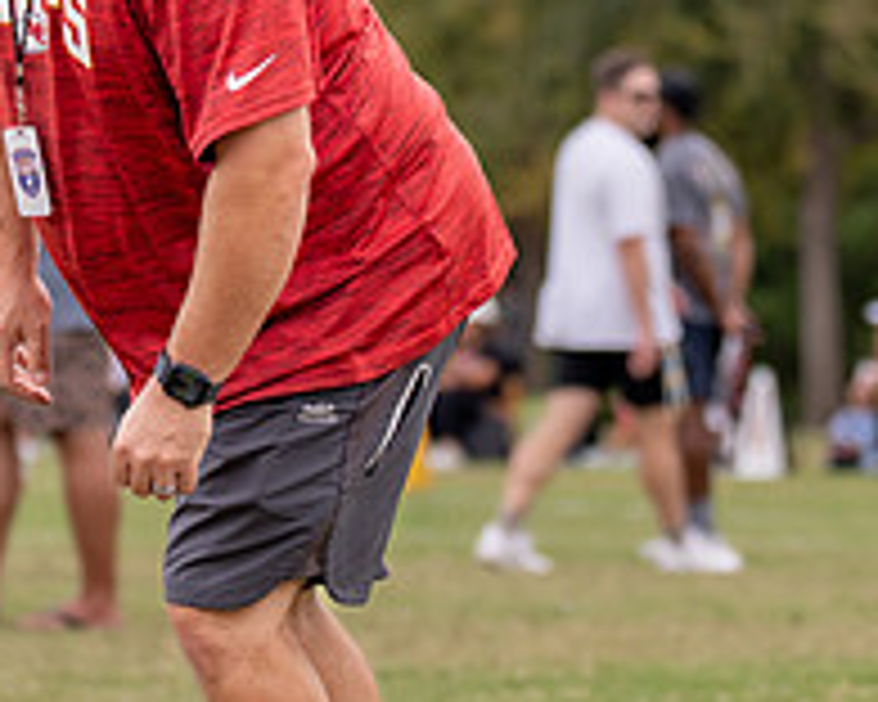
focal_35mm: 317
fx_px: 8237
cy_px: 253
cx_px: 58
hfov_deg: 6.1
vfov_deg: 4.9
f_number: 2.8
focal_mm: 88
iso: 100
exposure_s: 1/1000
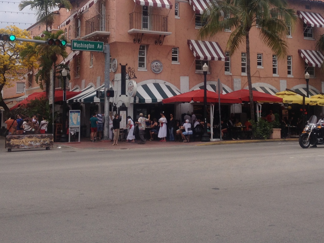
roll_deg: +0.7
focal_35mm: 54
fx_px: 505
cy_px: 64
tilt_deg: +3.8
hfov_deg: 35.4
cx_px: 193
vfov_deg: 26.7
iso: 50
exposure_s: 1/2208
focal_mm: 4.28
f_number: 2.4
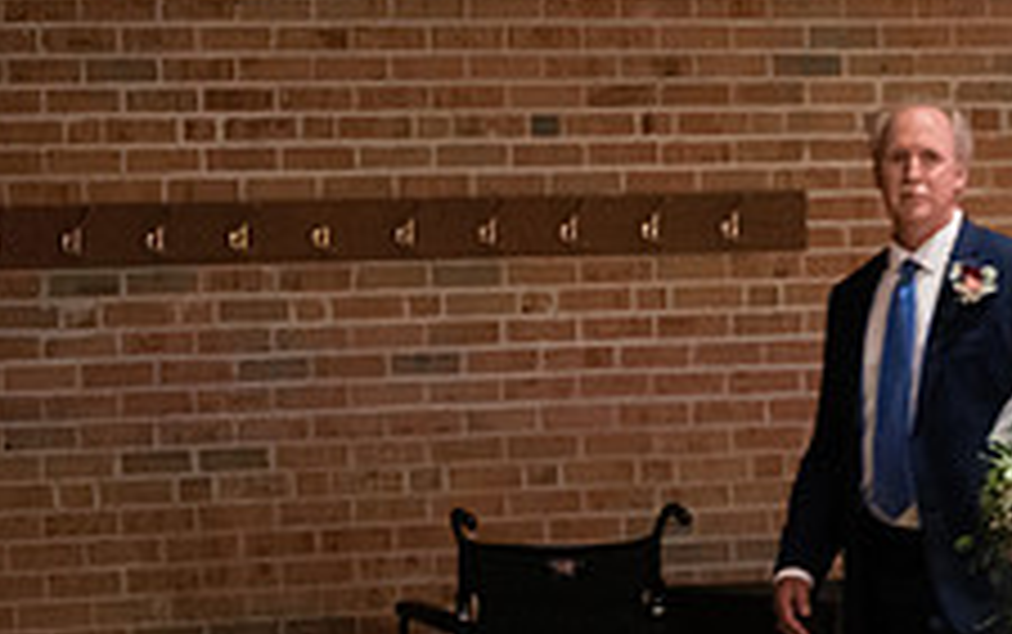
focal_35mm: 315
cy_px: 479
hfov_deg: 6.6
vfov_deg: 4.2
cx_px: 1034
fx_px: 8694
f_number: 2.8
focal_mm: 80
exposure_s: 1/50
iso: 6400
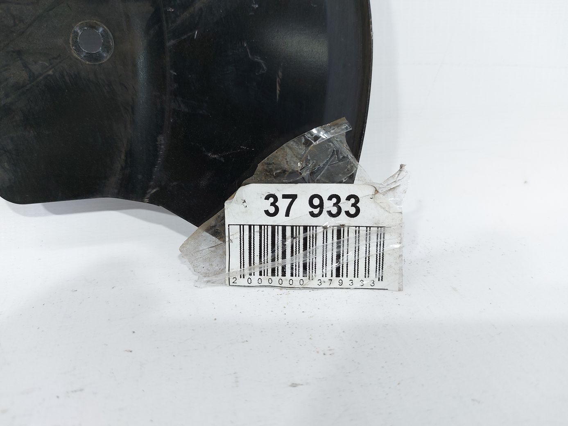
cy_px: 213
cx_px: 284
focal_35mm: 24
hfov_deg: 71.6
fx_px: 394
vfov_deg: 56.8
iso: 64
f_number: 1.8
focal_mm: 5.23
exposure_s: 1/50
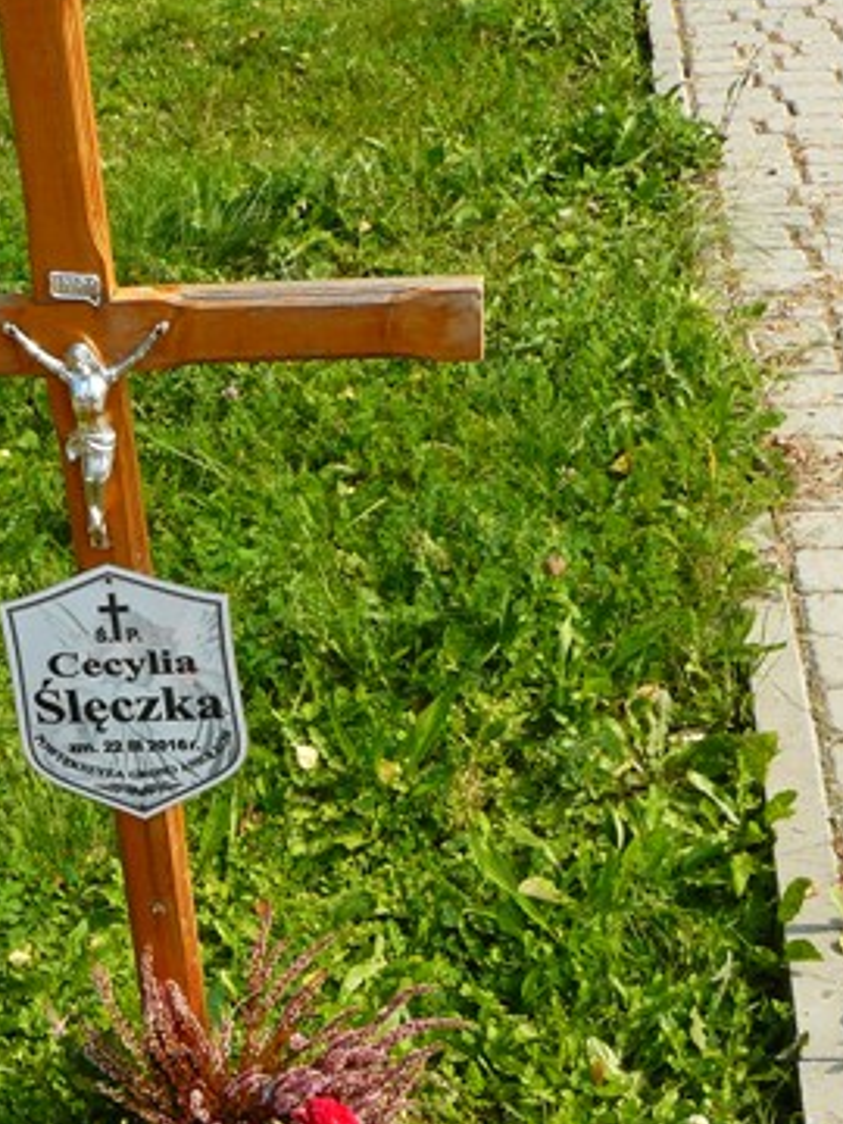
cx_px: 134
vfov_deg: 29.6
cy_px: 899
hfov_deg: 22.5
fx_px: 2078
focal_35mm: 64
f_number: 5.6
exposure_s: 1/250
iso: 100
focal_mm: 6
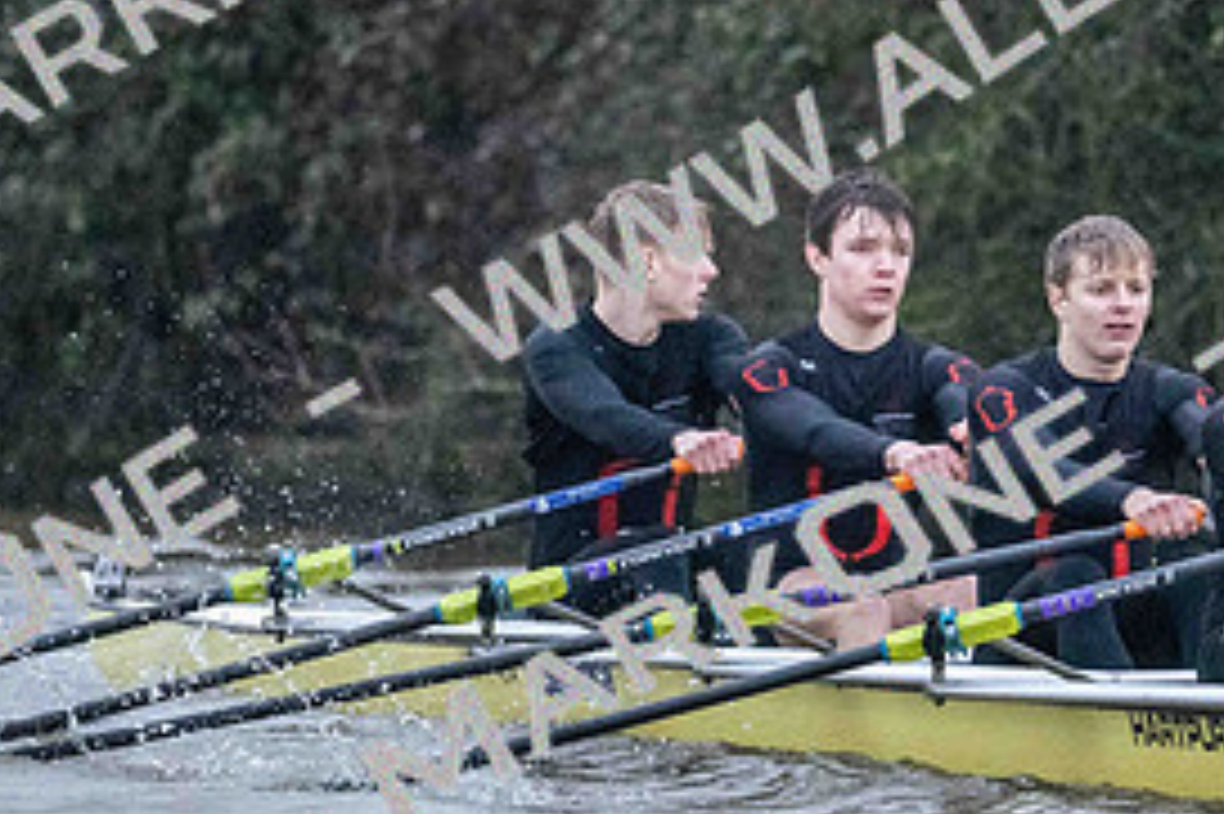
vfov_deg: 1.6
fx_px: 28983
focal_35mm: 853
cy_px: 376
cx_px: 990
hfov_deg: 2.4
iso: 16000
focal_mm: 400
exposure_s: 1/1600
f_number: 4.5
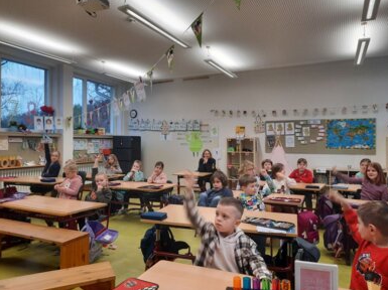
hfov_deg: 67.3
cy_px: 141
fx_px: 291
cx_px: 200
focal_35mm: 26
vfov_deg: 53.0
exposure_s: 1/50
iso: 200
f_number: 2
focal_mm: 4.6
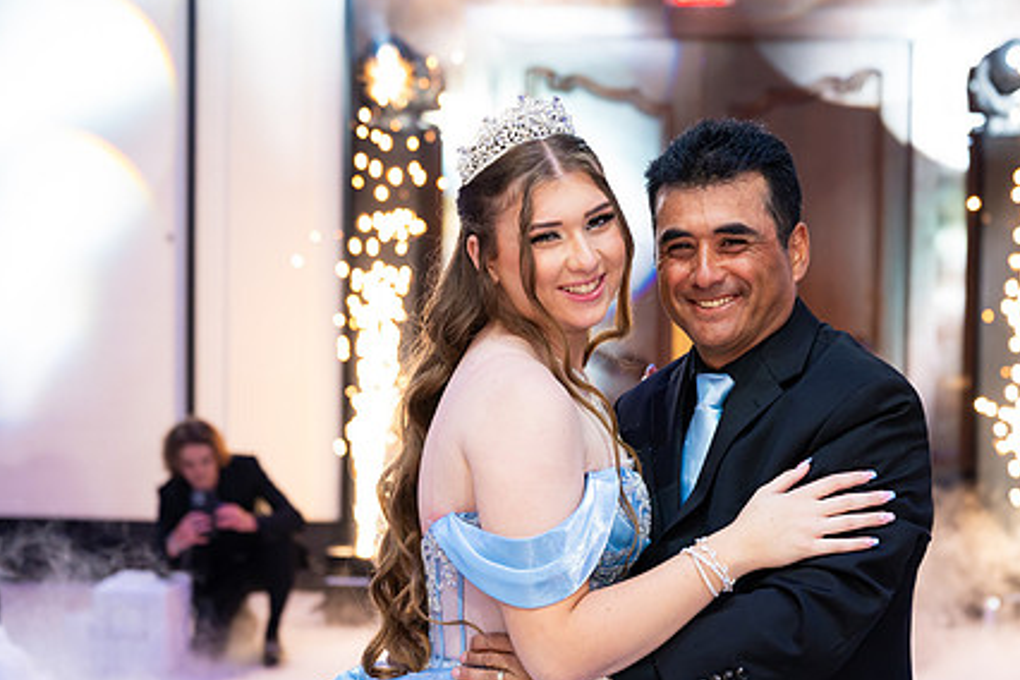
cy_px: 369
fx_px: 2181
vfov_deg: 17.7
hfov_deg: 26.3
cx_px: 608
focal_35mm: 77
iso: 1250
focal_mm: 52
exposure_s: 1/200
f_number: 3.2
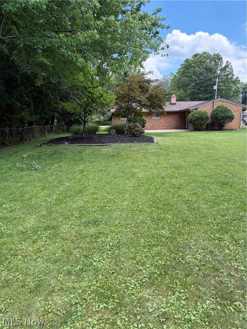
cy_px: 164
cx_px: 124
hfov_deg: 53.1
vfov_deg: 67.3
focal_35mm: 26
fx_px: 247
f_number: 1.6
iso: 64
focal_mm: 5.96
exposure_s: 1/716
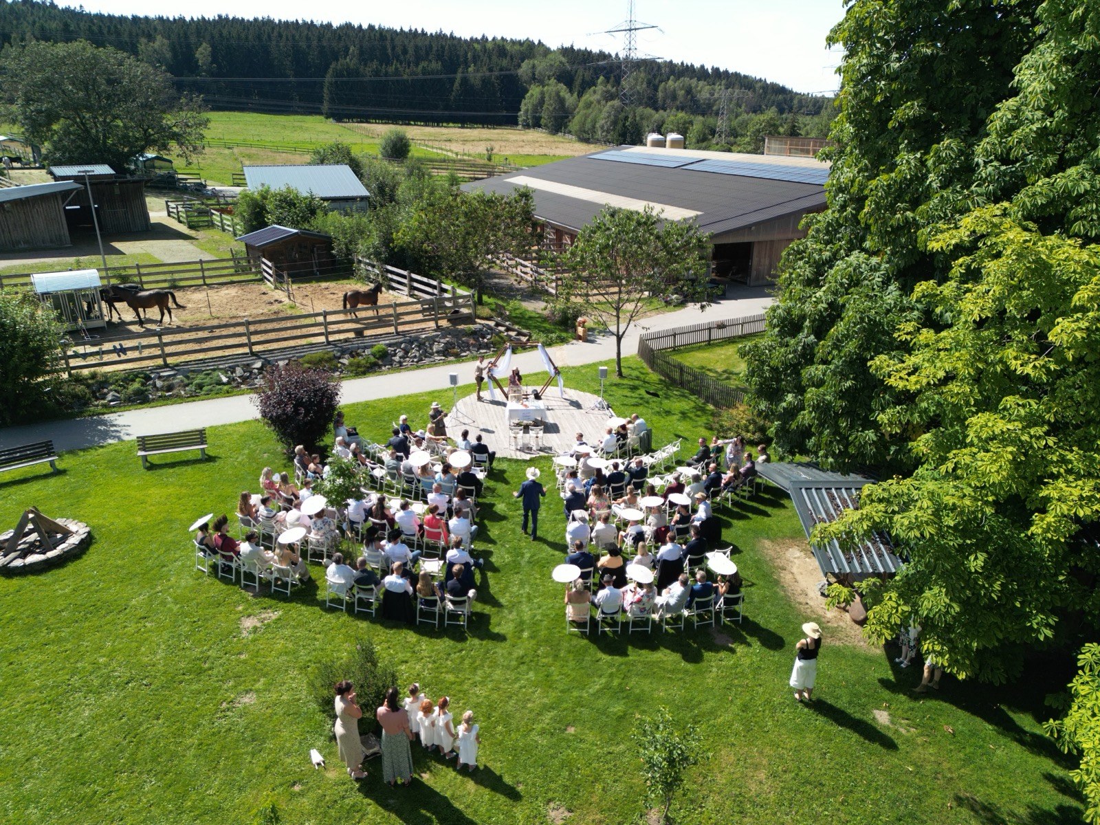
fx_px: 763
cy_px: 412
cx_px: 550
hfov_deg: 71.6
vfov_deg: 56.8
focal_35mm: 24
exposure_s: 1/725
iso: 110
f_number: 1.7
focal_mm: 6.72
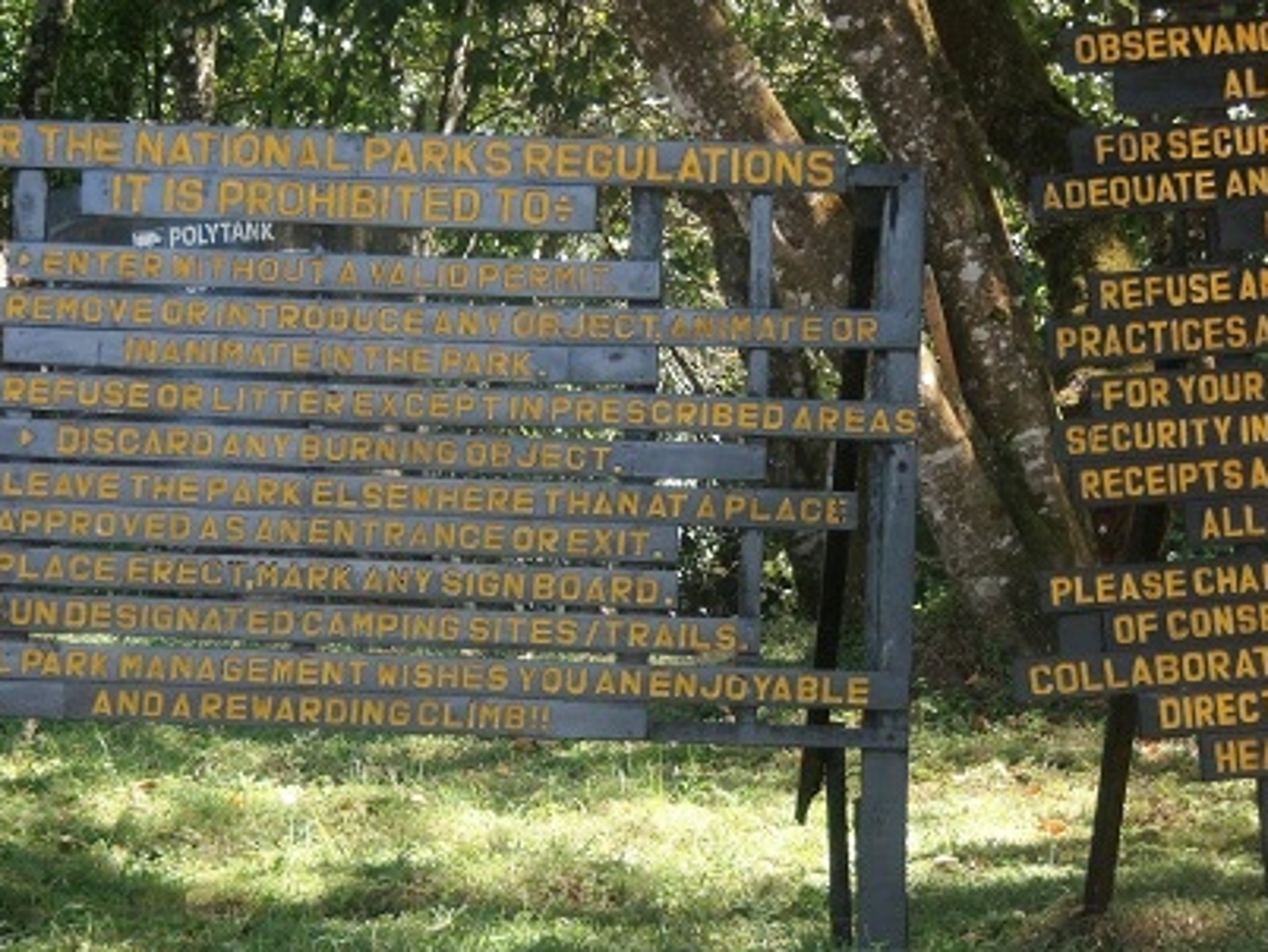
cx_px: 508
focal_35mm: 150
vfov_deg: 9.9
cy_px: 448
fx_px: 5498
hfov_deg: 13.1
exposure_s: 1/60
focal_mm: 21.79
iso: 125
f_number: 5.5
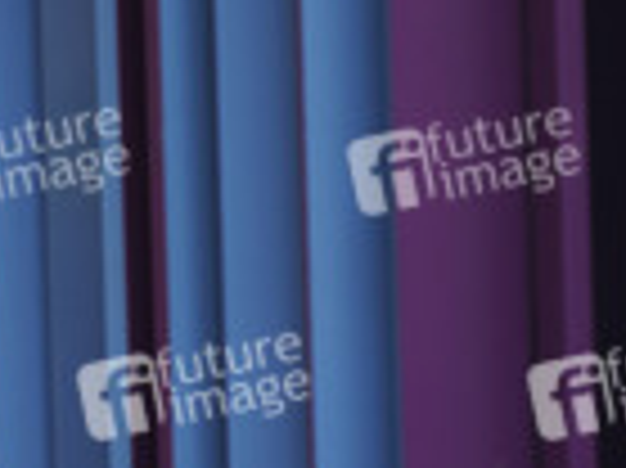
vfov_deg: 3.5
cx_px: -376
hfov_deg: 4.7
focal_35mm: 421
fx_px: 7607
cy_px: 274
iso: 200
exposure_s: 1/2000
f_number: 1.8
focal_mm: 135
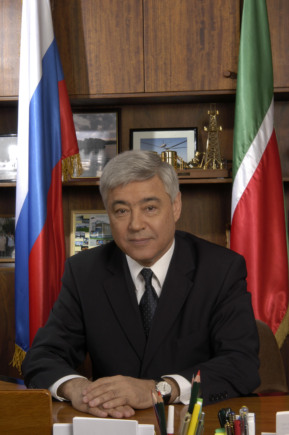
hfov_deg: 18.9
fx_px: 869
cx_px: 144
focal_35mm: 72
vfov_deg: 28.1
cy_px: 218
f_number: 16
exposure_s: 1/50
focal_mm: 48
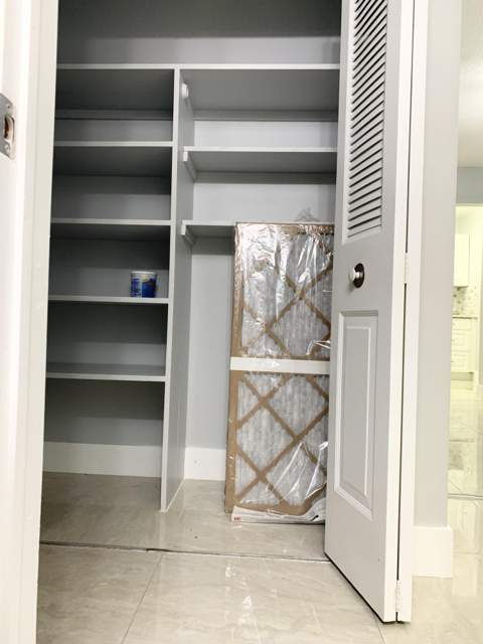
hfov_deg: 53.1
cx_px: 242
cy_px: 322
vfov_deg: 67.3
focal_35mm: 26
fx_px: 484
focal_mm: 4.25
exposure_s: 1/60
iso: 100
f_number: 1.8
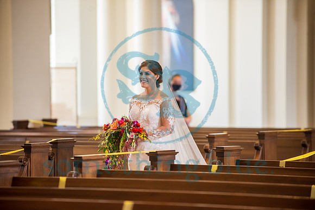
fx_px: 1800
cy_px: 105
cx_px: 160
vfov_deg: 6.7
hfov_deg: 10.0
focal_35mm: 206
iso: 1250
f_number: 2.8
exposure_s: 1/250
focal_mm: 200
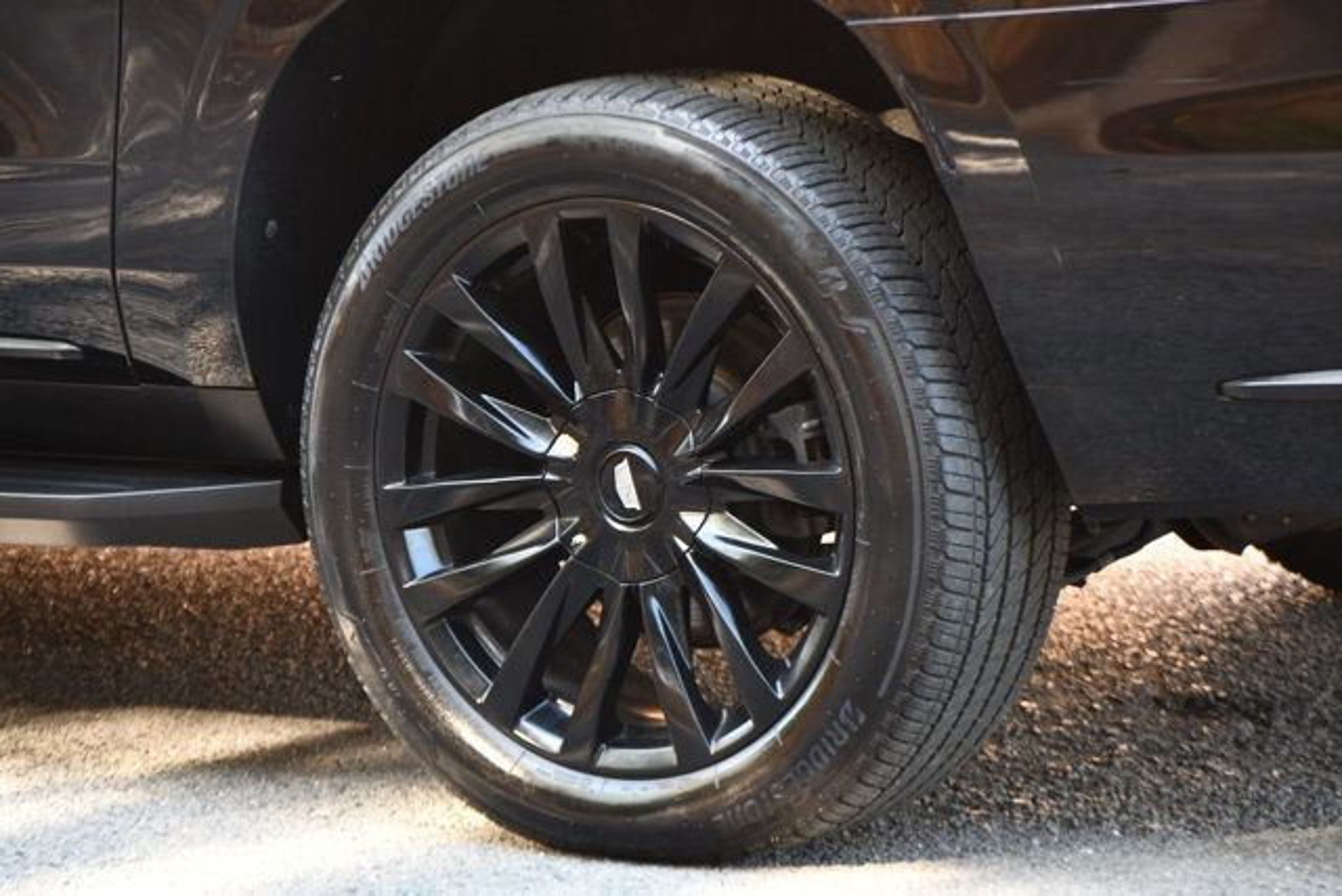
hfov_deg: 12.2
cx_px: 671
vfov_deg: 8.2
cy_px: 448
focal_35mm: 168
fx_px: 6264
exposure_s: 1/125
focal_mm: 112
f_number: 4.8
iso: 1250
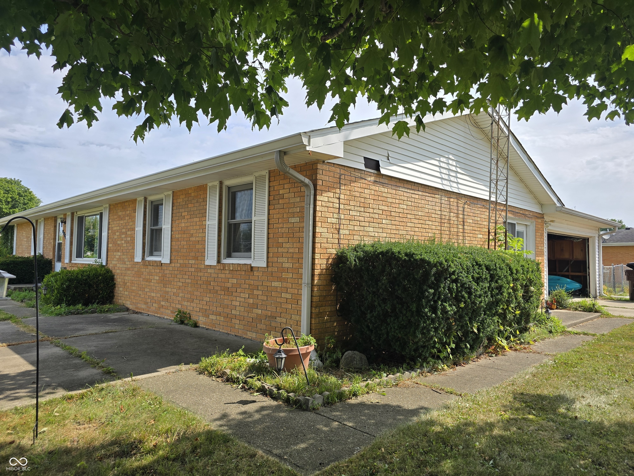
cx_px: 317
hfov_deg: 73.9
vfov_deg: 58.9
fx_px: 421
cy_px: 238
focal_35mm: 23
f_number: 1.7
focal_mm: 6.3
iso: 12
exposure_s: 1/628
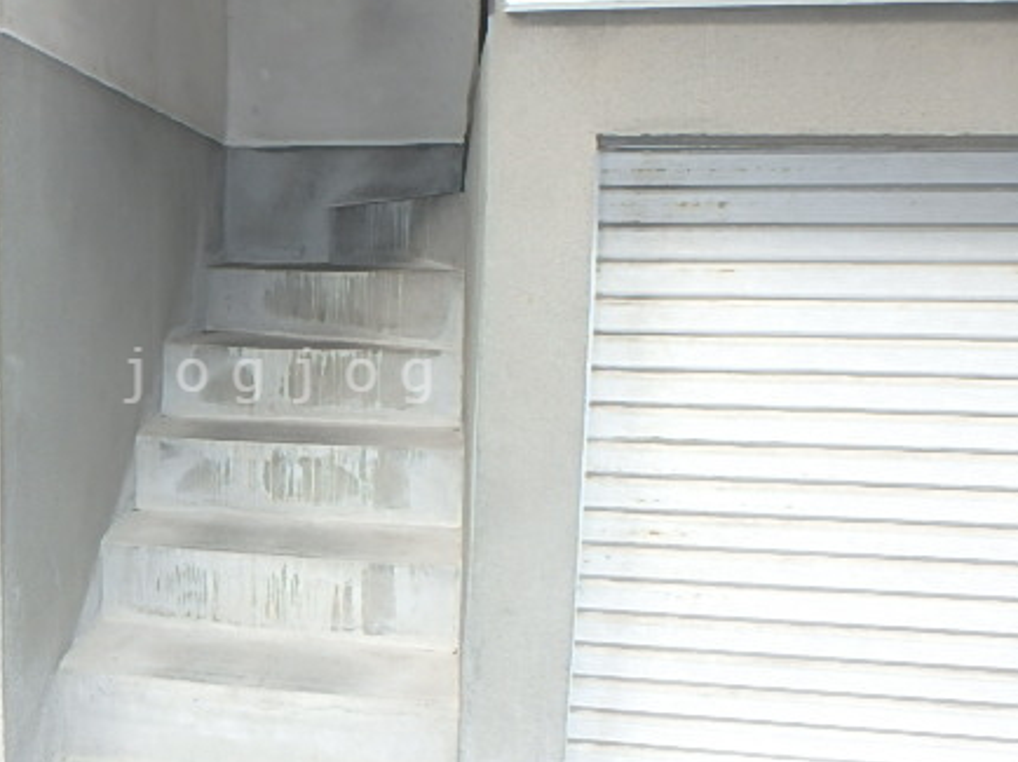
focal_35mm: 31
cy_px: 375
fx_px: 911
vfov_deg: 45.4
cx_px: 284
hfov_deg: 56.2
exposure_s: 1/125
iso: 125
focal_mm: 3.7
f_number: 3.5
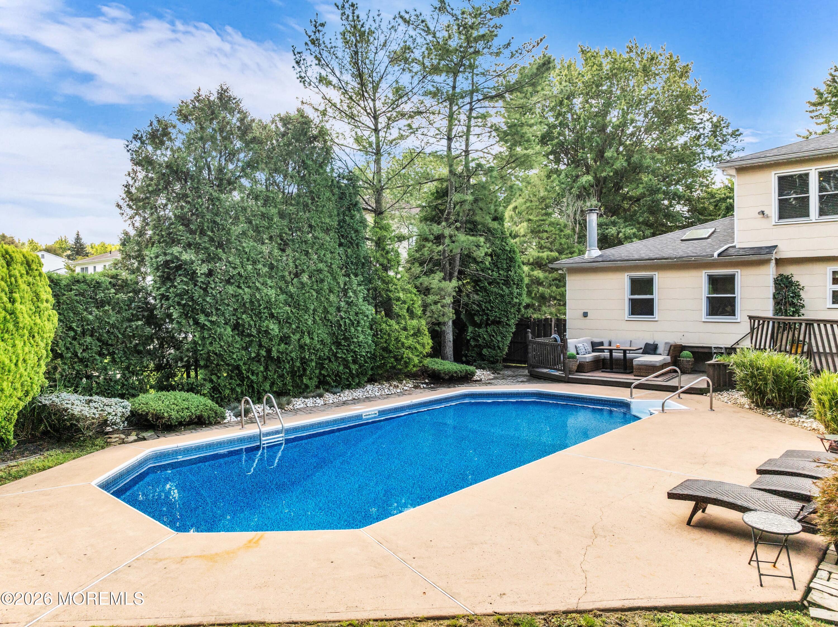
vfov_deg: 56.8
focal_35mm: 24
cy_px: 314
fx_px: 581
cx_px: 419
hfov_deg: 71.6
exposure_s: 1/2000
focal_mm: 12.29
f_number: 2.8
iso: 420
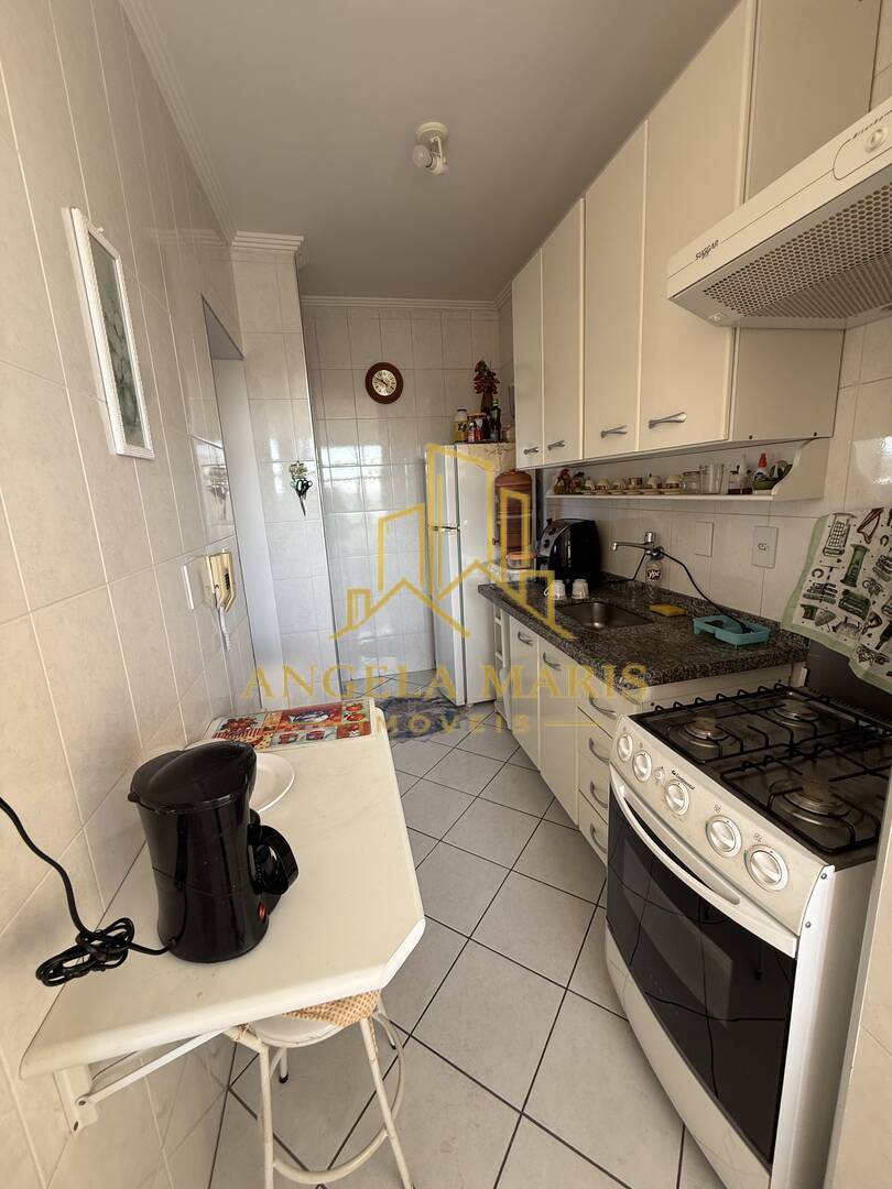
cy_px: 594
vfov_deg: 102.1
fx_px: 481
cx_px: 446
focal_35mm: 14
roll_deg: +2.9
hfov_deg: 85.7
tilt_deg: -10.9
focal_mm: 2.22
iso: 80
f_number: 2.2
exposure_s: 1/99
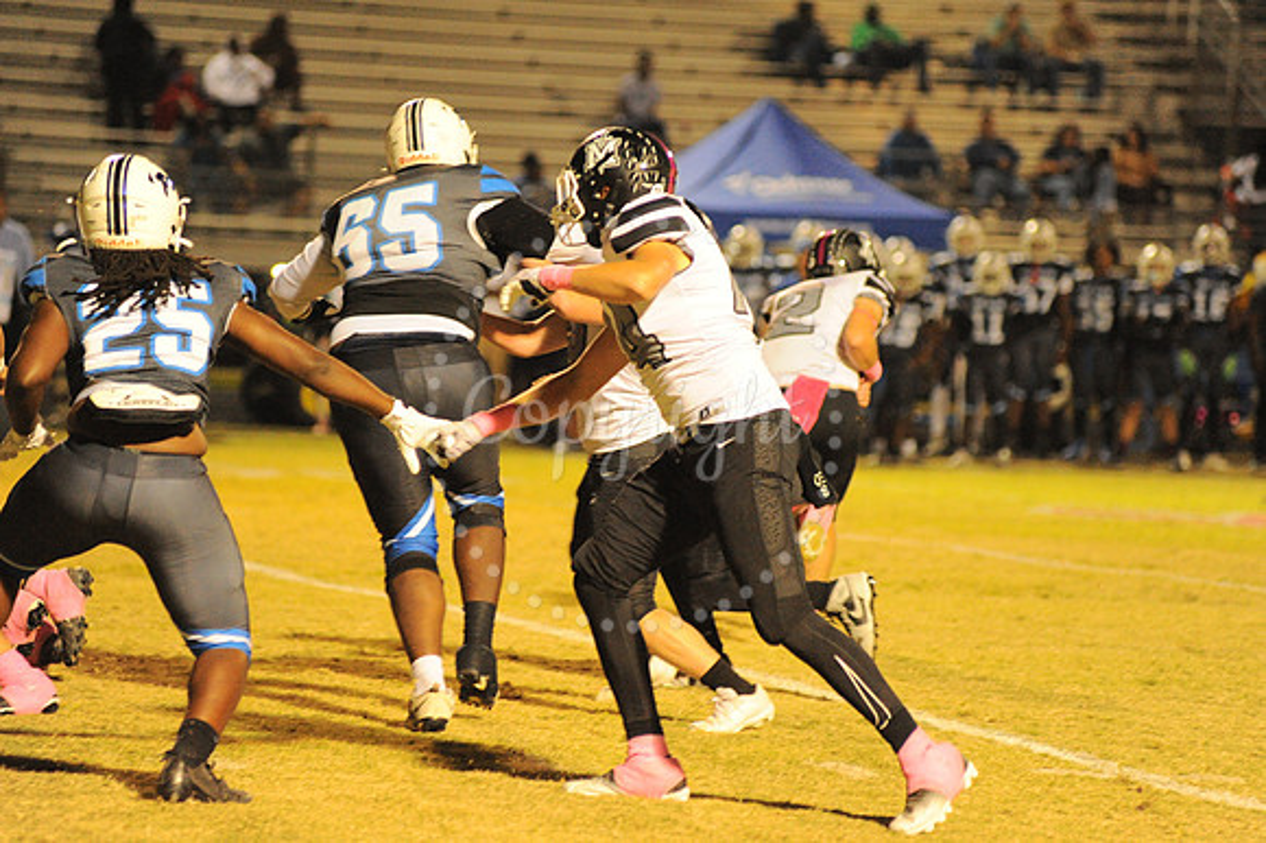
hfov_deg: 10.3
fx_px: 7029
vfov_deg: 6.9
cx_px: 633
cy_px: 422
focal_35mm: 200
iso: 6400
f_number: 4
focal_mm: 200
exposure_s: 1/320
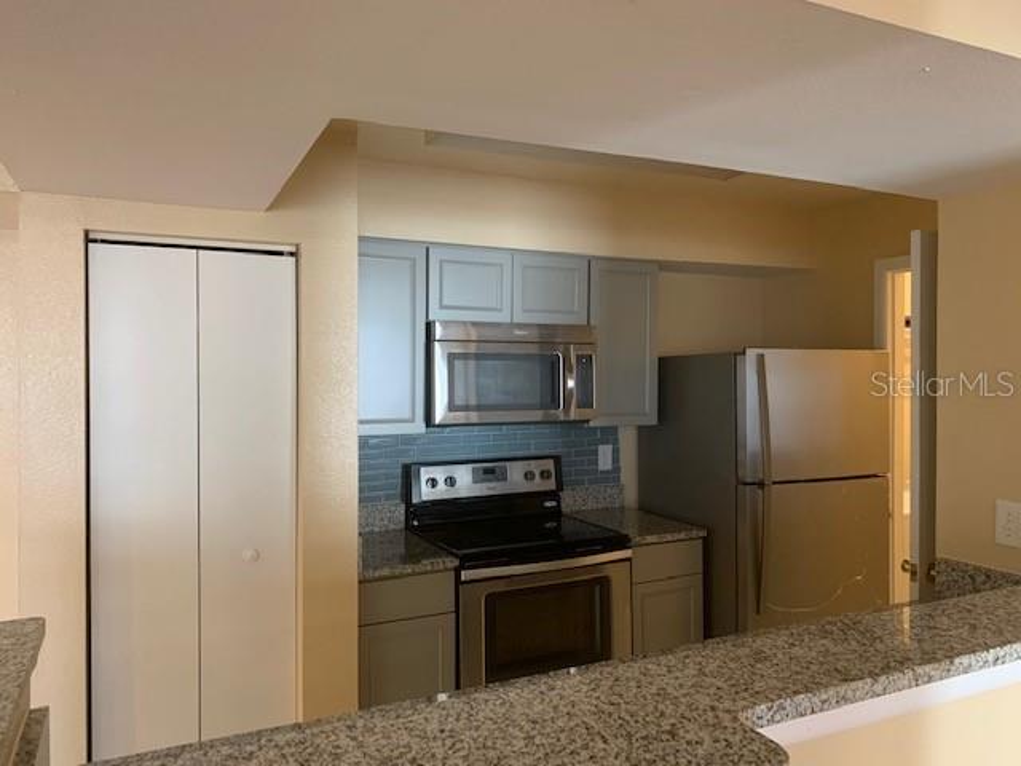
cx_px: 510
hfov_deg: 67.3
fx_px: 767
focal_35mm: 26
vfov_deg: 53.1
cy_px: 383
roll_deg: +1.2
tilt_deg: -1.3
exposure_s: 1/60
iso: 320
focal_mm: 4.25
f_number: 1.8
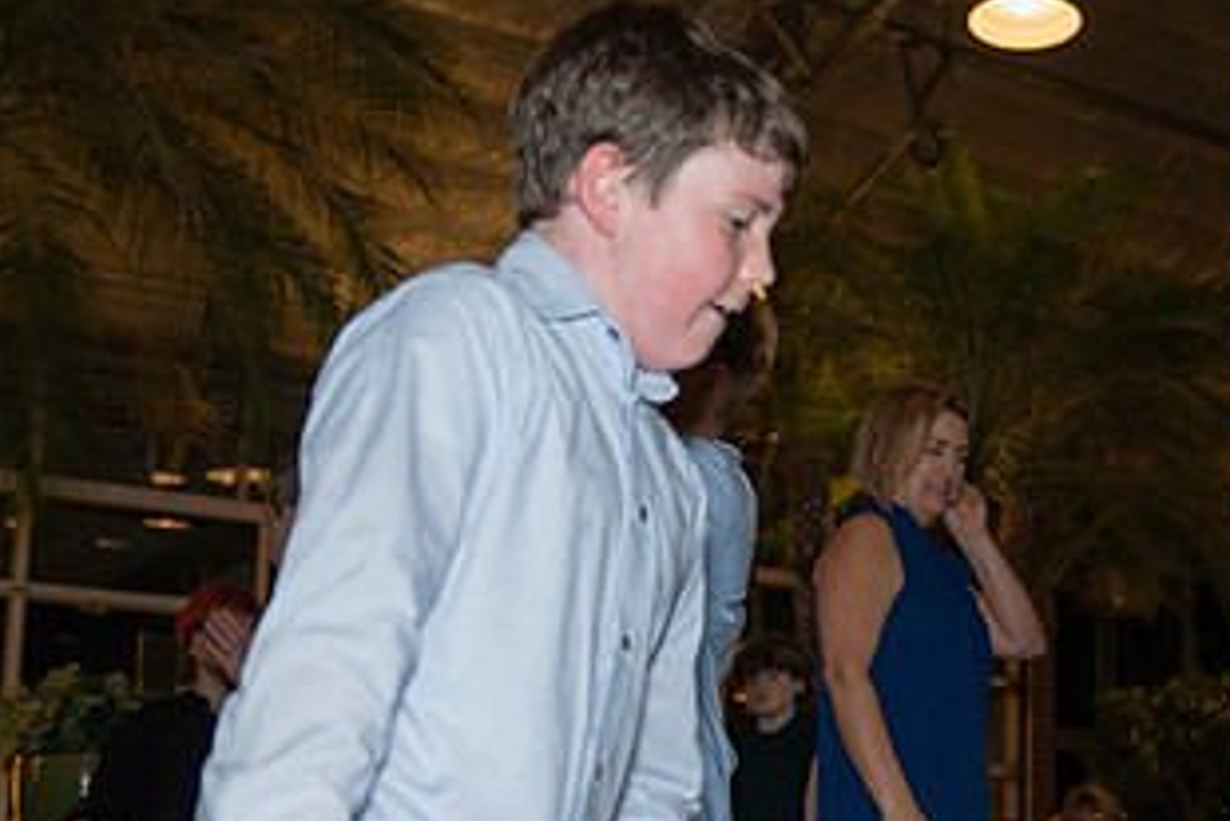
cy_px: 597
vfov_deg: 23.2
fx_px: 1982
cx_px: 849
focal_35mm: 58
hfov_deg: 34.1
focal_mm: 31
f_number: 2.8
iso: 2000
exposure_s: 1/125
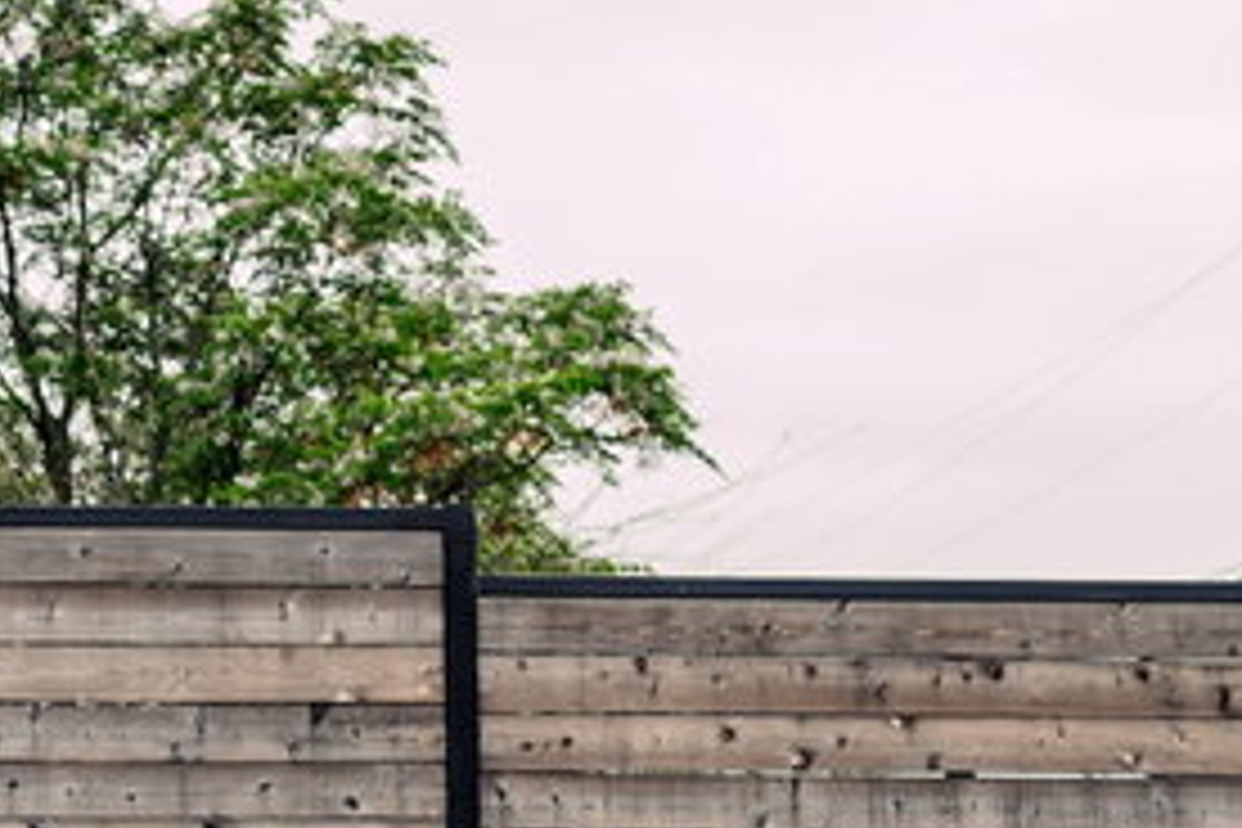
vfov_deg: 10.4
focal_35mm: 130
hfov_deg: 14.6
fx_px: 4485
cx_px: -693
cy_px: 907
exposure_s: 1/50
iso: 200
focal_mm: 35
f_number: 4
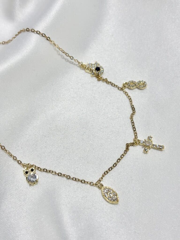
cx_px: 90
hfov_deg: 28.0
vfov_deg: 36.8
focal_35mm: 52
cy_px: 120
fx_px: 361
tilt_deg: -53.0
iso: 32
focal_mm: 5.96
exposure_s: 1/539
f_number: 1.6
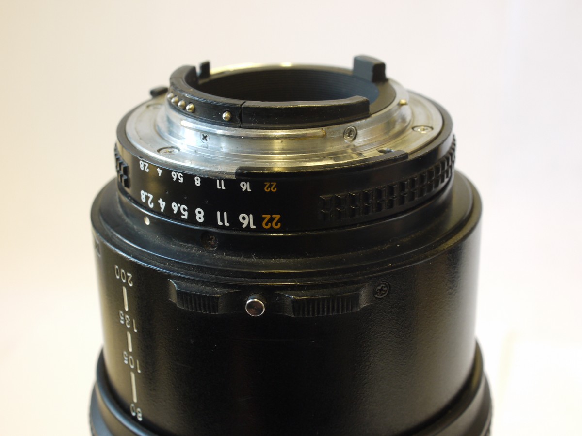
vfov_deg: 24.4
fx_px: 1009
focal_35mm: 60
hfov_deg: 32.2
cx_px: 291
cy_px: 218
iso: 400
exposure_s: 1/10
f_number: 8
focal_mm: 30
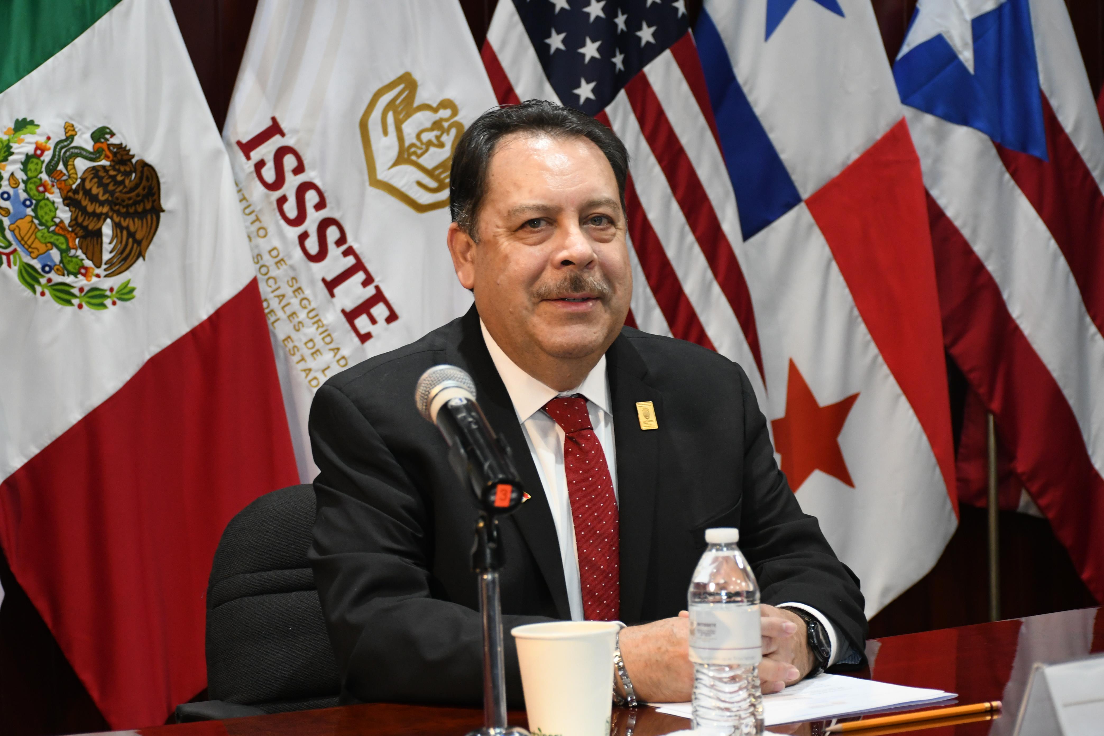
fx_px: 2300
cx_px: 552
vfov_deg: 18.2
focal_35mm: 75
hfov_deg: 27.0
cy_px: 368
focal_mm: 50
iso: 2000
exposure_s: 1/100
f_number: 5
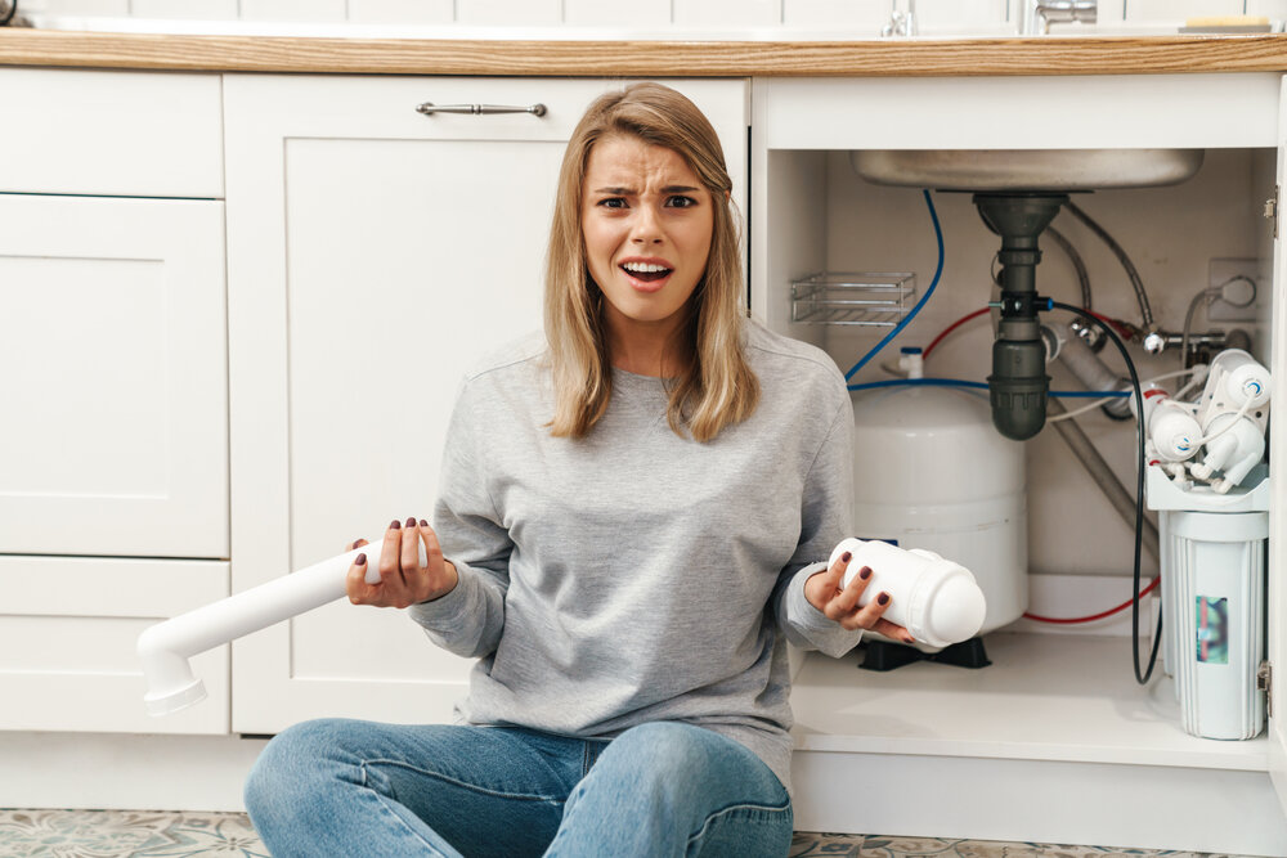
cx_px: 644
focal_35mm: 62
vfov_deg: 21.9
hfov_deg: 32.4
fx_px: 2217
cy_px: 429
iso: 640
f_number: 3.2
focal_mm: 62
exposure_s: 1/160
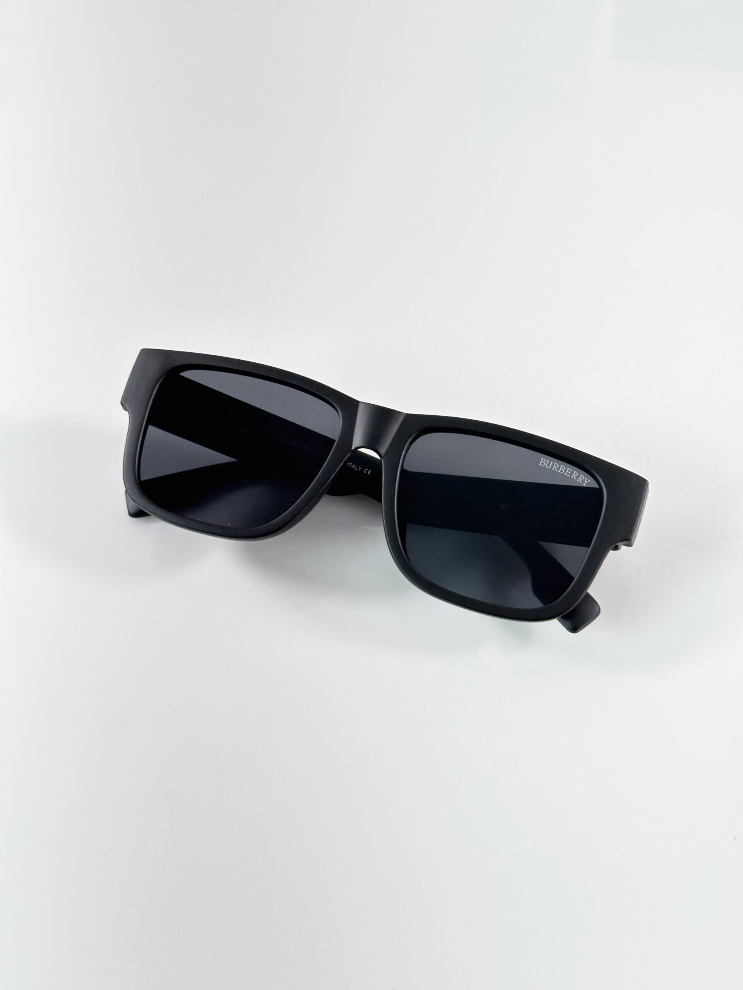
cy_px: 495
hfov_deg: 30.3
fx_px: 1374
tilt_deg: -53.3
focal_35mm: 48
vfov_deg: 39.7
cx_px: 372
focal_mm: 6.86
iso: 80
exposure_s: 1/100
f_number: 1.78
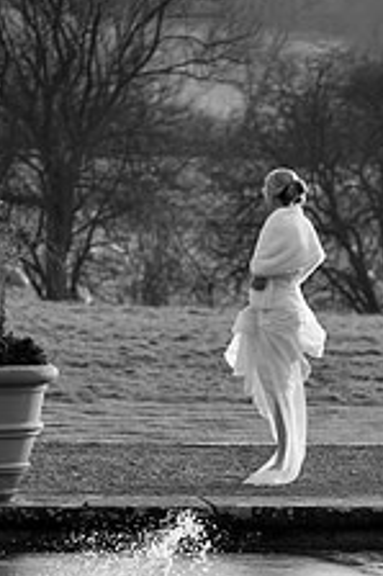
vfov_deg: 4.0
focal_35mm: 512
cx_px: 343
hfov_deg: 2.7
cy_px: 561
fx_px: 8183
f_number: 5.6
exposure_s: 1/1000
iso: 500
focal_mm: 170
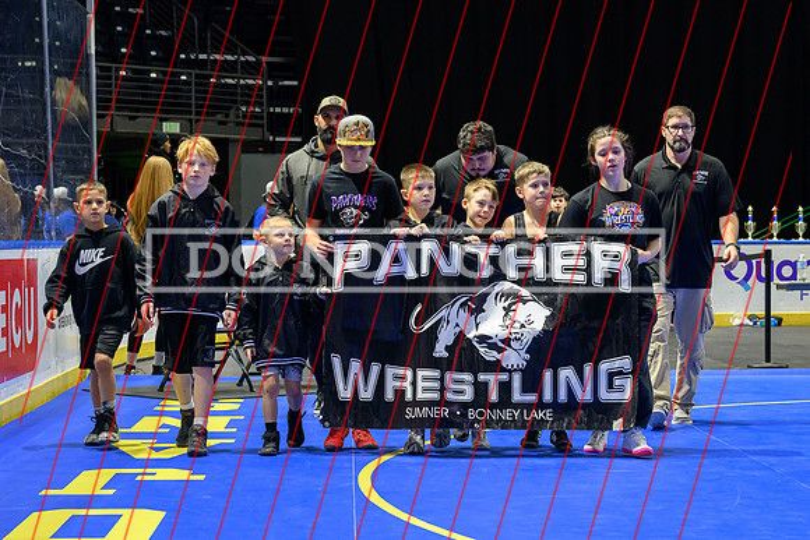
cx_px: 443
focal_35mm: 90
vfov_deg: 15.2
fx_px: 2020
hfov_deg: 22.7
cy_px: 319
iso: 5600
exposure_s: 1/320
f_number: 5.6
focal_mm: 70
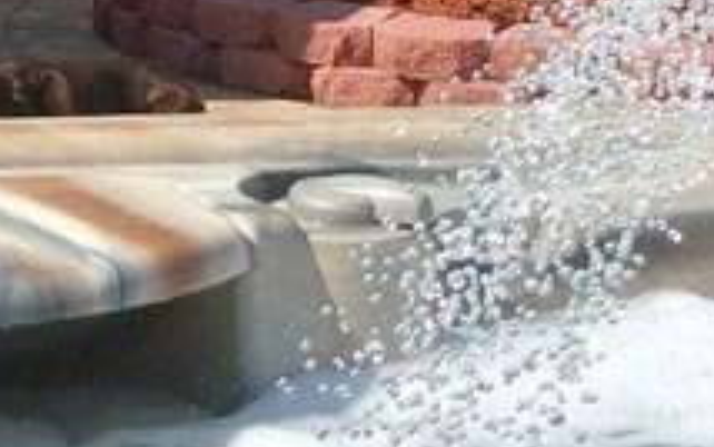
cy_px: -130
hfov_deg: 13.2
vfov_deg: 8.3
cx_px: 93
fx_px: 3057
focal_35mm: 157
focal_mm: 3.3
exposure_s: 1/1773
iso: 25
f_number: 2.4
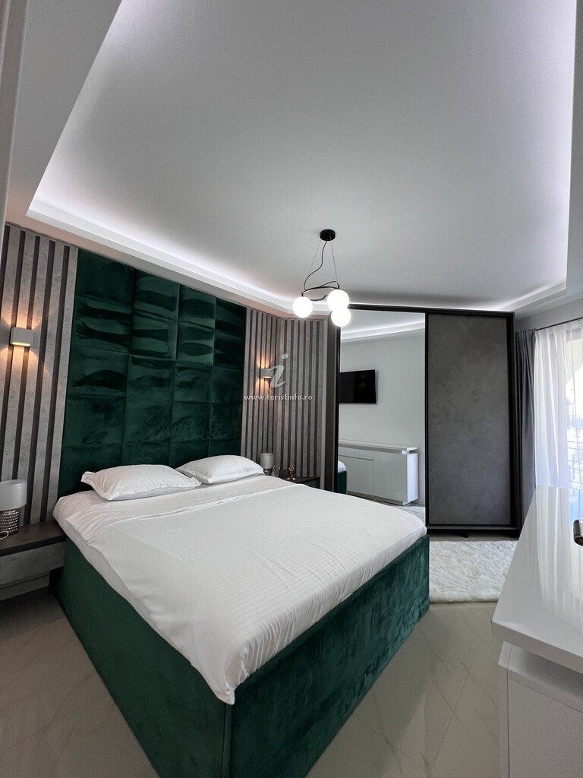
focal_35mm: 13
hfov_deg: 89.9
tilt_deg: +5.0
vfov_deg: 106.2
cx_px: 292
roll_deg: -1.6
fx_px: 292
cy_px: 389
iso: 125
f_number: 1.8
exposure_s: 1/100
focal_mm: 1.57
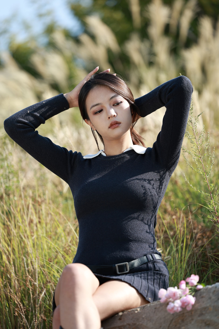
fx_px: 1524
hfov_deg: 8.2
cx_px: 110
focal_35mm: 167
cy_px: 164
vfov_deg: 12.3
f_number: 2.8
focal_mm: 168
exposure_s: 1/800
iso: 100
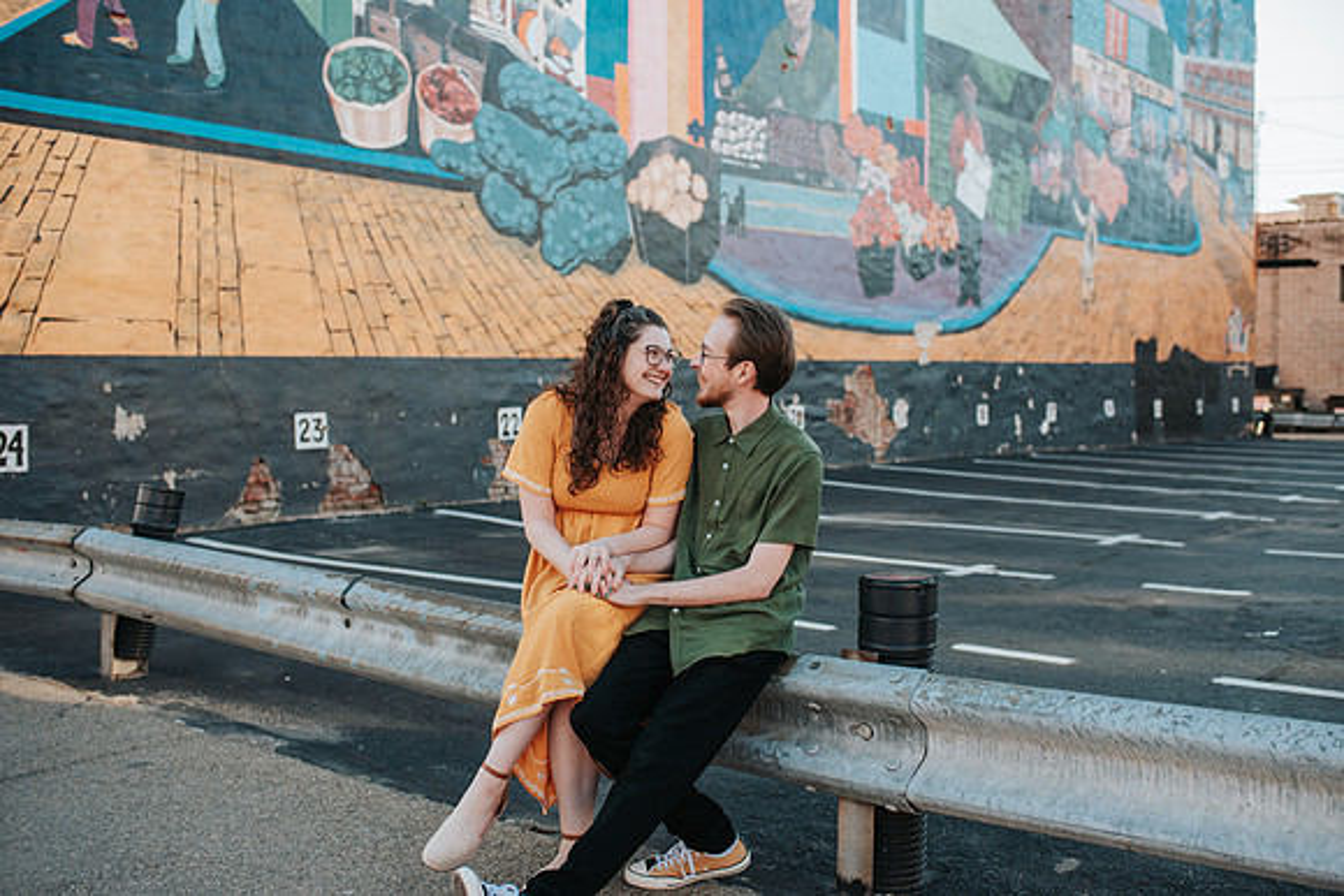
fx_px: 1365
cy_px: 431
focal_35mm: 37
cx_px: 697
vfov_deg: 36.4
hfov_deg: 52.4
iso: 720
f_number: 3.2
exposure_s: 1/1250
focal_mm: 35
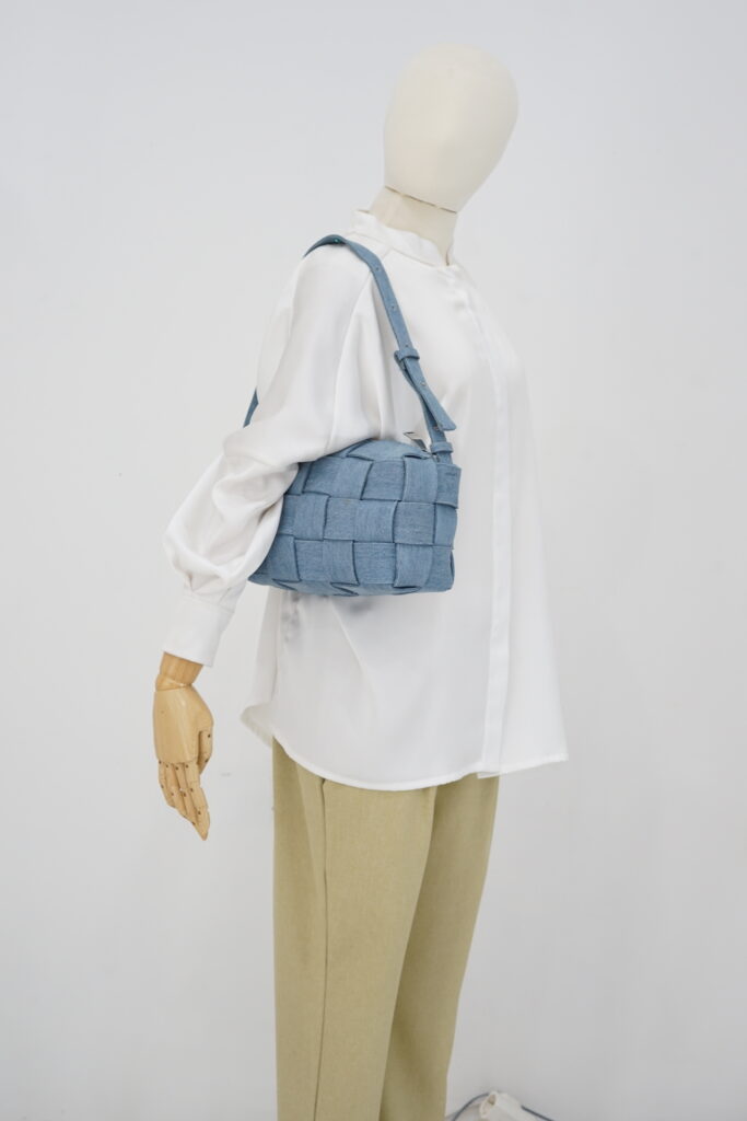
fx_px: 1556
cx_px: 374
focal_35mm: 50
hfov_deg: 27.0
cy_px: 560
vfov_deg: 39.6
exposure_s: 1/13
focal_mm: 50
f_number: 6.3
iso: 640
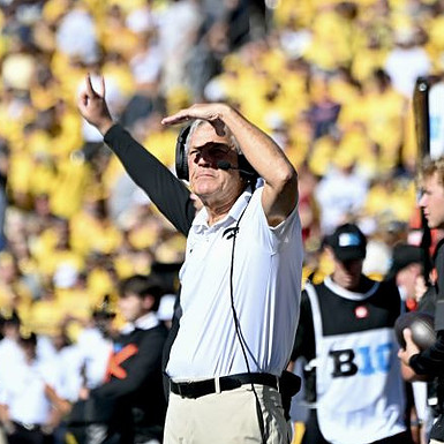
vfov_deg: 2.3
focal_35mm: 750
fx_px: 10884
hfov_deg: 2.3
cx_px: 262
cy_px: 222
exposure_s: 1/1250
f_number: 5.6
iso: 320
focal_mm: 390
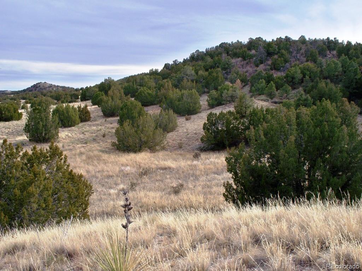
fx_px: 366
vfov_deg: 40.7
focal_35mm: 35
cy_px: 136
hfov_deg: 52.6
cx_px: 181
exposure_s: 1/400
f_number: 4.8
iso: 100
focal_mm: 7.54
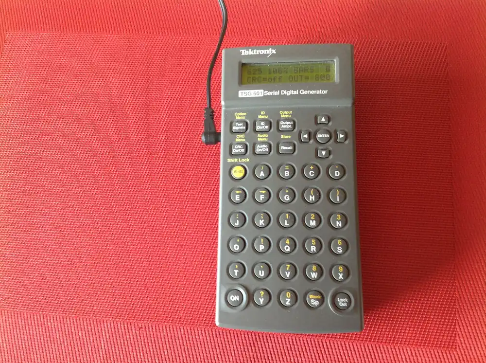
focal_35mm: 35
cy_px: 182
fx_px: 490
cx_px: 243
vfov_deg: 40.6
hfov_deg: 52.7
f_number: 2.4
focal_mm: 4.28
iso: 64
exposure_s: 1/24
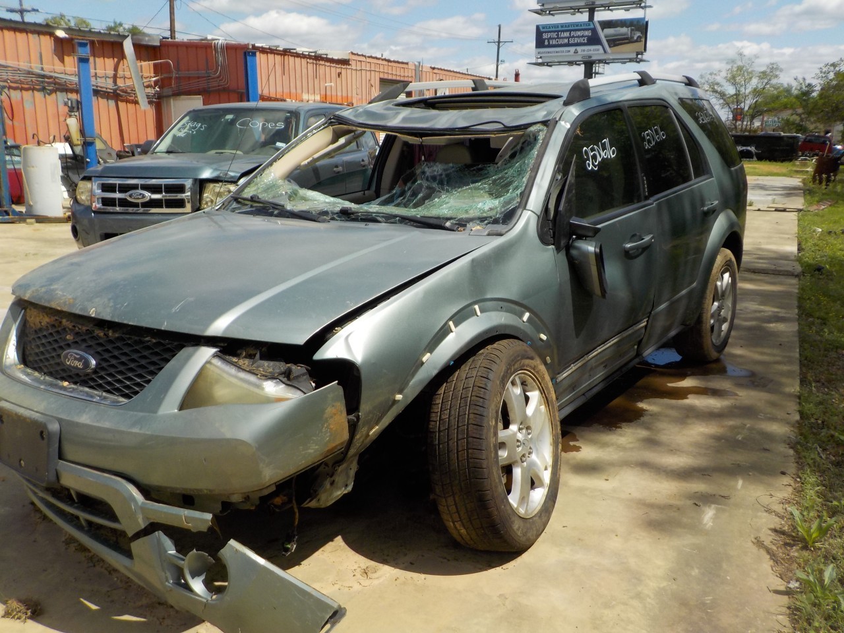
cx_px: 422
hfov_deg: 60.0
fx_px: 731
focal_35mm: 30
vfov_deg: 46.8
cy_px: 316
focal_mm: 4.1
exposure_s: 1/1600
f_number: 3.3
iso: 125
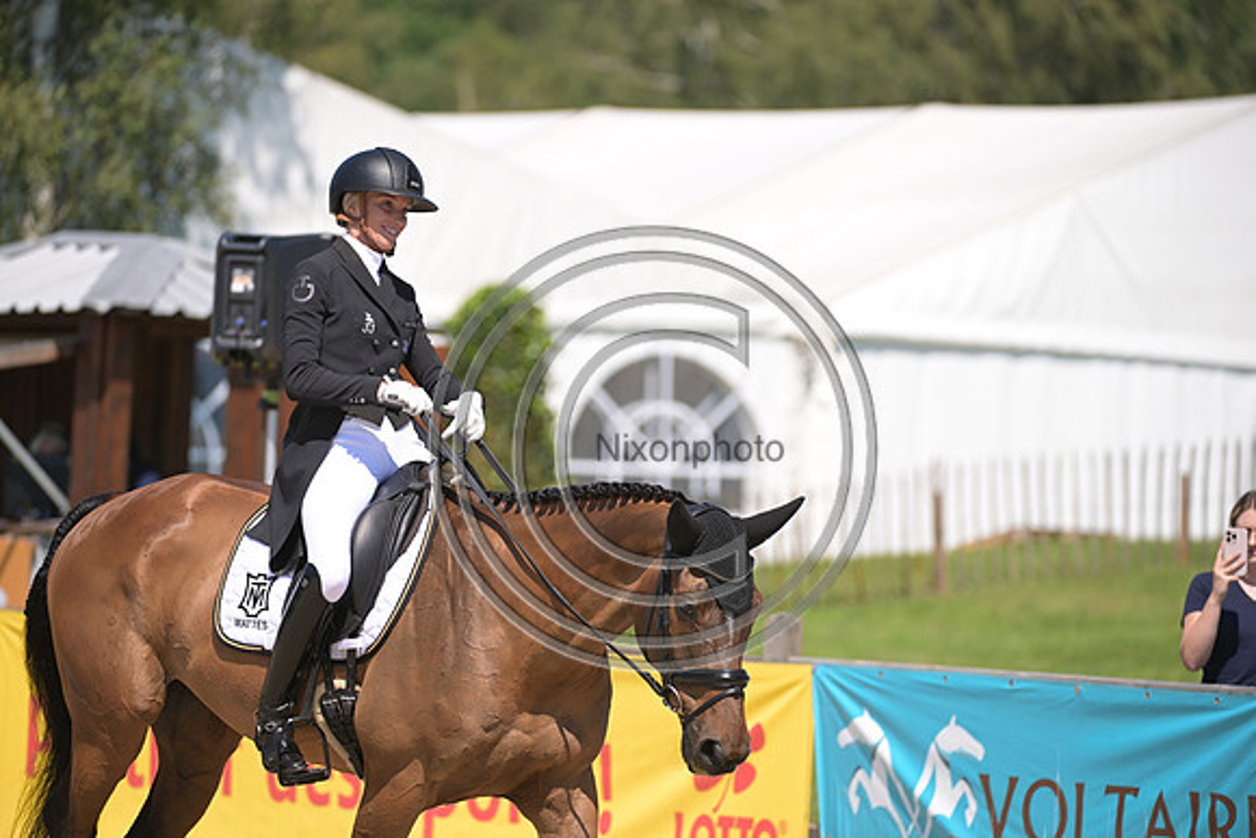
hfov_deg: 7.6
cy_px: 419
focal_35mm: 270
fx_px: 9422
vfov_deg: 5.1
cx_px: 628
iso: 220
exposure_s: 1/1250
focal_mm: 270
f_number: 5
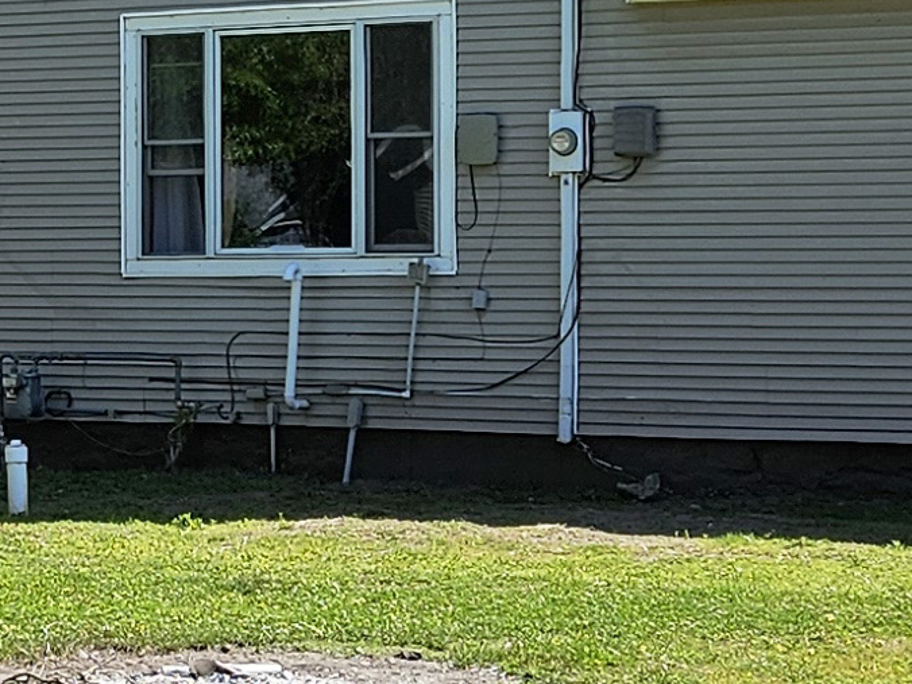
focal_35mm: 136
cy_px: 225
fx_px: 3583
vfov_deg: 10.9
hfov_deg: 14.2
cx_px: -82
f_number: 1.8
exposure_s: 1/1588
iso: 32
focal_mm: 5.4
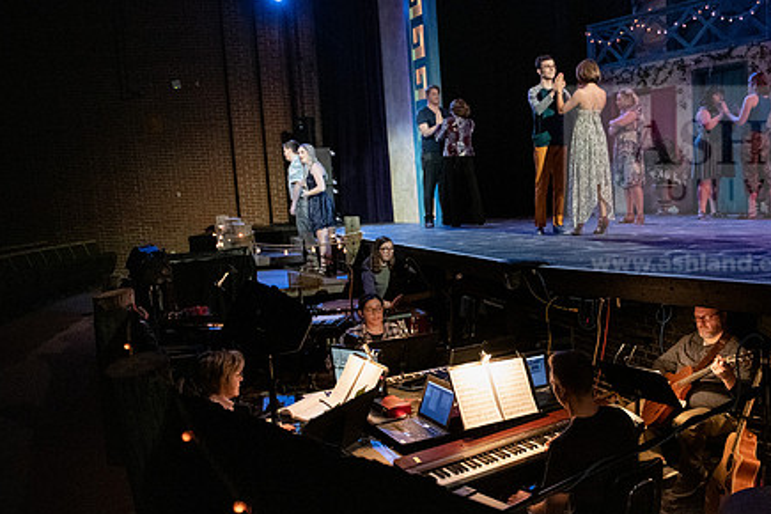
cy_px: 300
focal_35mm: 32
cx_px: 510
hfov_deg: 57.5
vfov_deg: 41.0
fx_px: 685
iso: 5000
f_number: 2.8
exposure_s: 1/320
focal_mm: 24
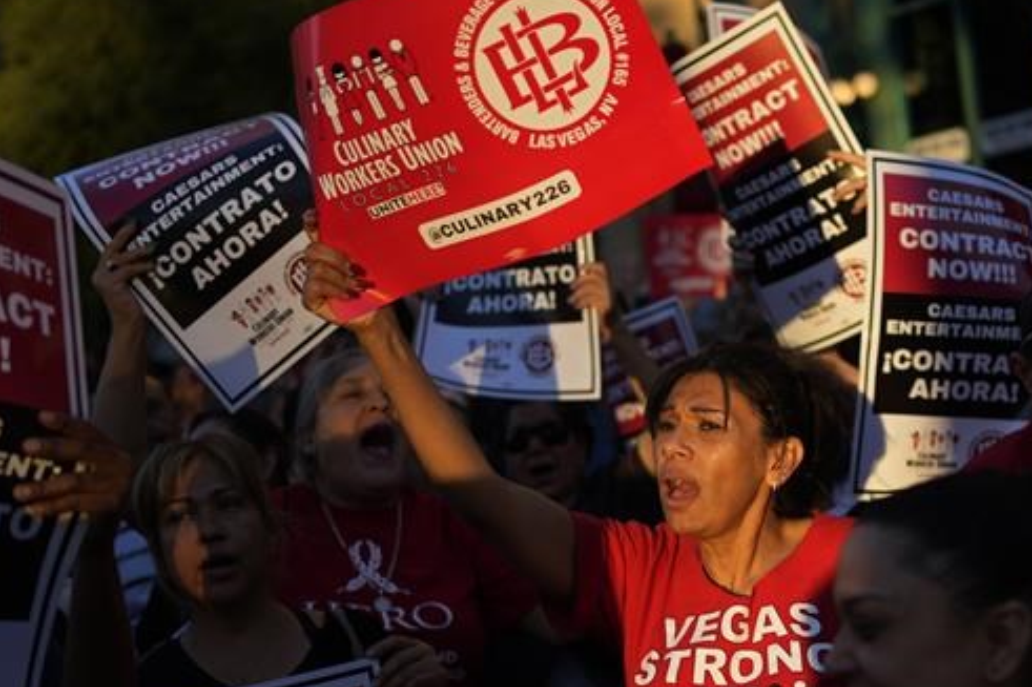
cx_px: 685
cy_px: 556
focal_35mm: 73
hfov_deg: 27.5
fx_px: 2092
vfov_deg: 18.5
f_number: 1.8
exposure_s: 1/1250
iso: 100
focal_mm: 35
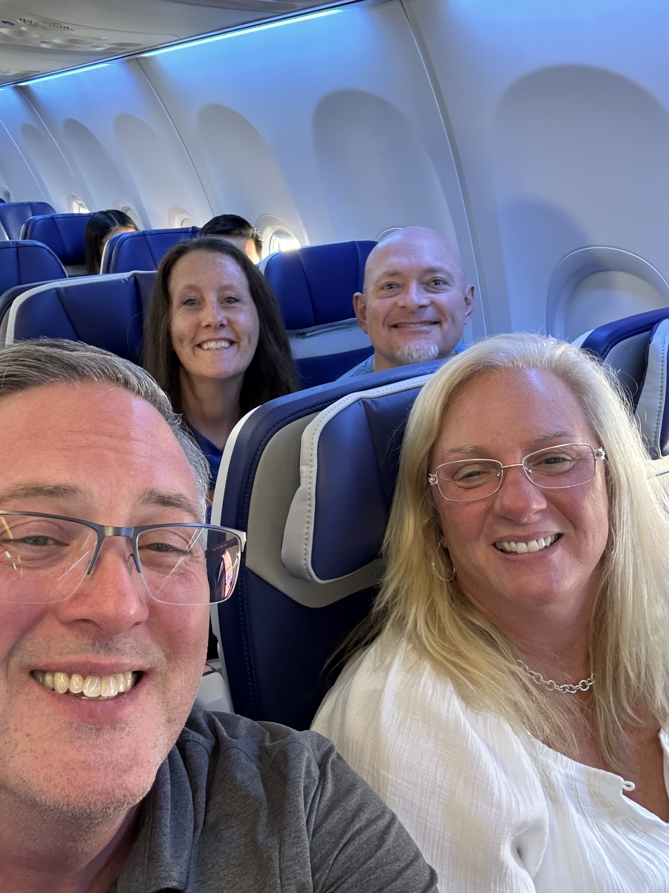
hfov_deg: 46.8
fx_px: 773
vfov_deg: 60.0
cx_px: 334
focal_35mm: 30
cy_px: 446
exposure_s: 1/50
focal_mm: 2.69
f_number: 1.9
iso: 320
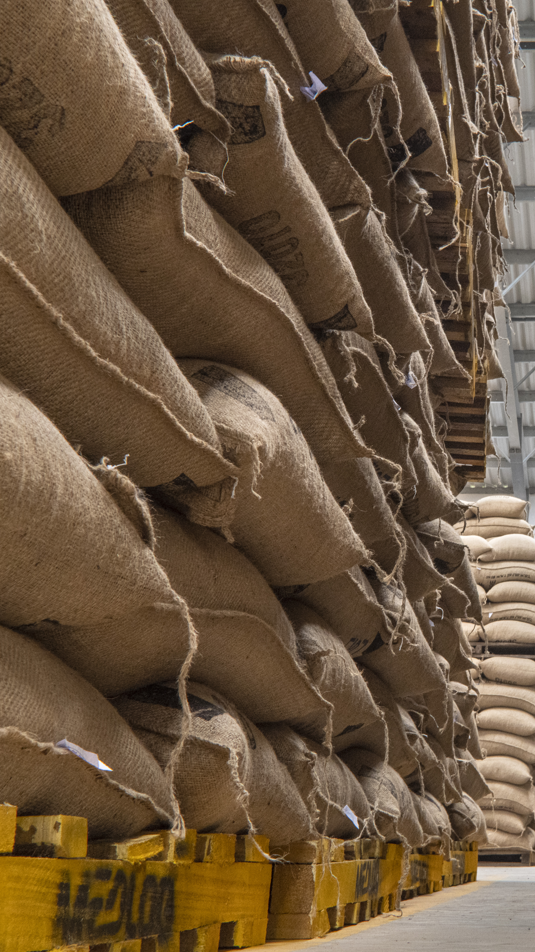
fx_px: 1412
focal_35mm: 56
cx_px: 567
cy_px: 472
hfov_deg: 20.6
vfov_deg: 37.2
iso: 1250
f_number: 10
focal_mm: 35
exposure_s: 1/25
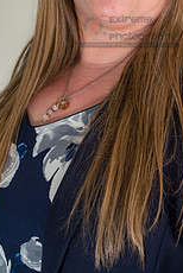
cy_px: 30
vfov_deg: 12.3
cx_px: 130
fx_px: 1262
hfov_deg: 8.3
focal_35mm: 166
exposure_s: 1/500
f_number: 7.1
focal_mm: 85
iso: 250
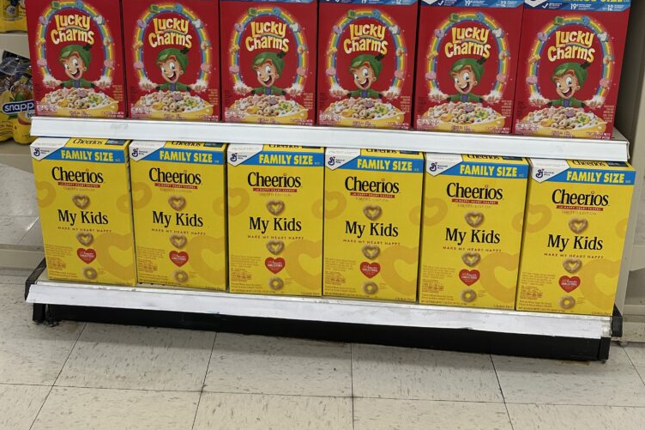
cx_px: 316
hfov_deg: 55.8
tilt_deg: -13.9
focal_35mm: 34
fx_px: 609
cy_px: 30
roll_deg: -0.9
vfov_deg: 36.1
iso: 100
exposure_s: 1/117
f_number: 1.78
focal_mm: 6.86
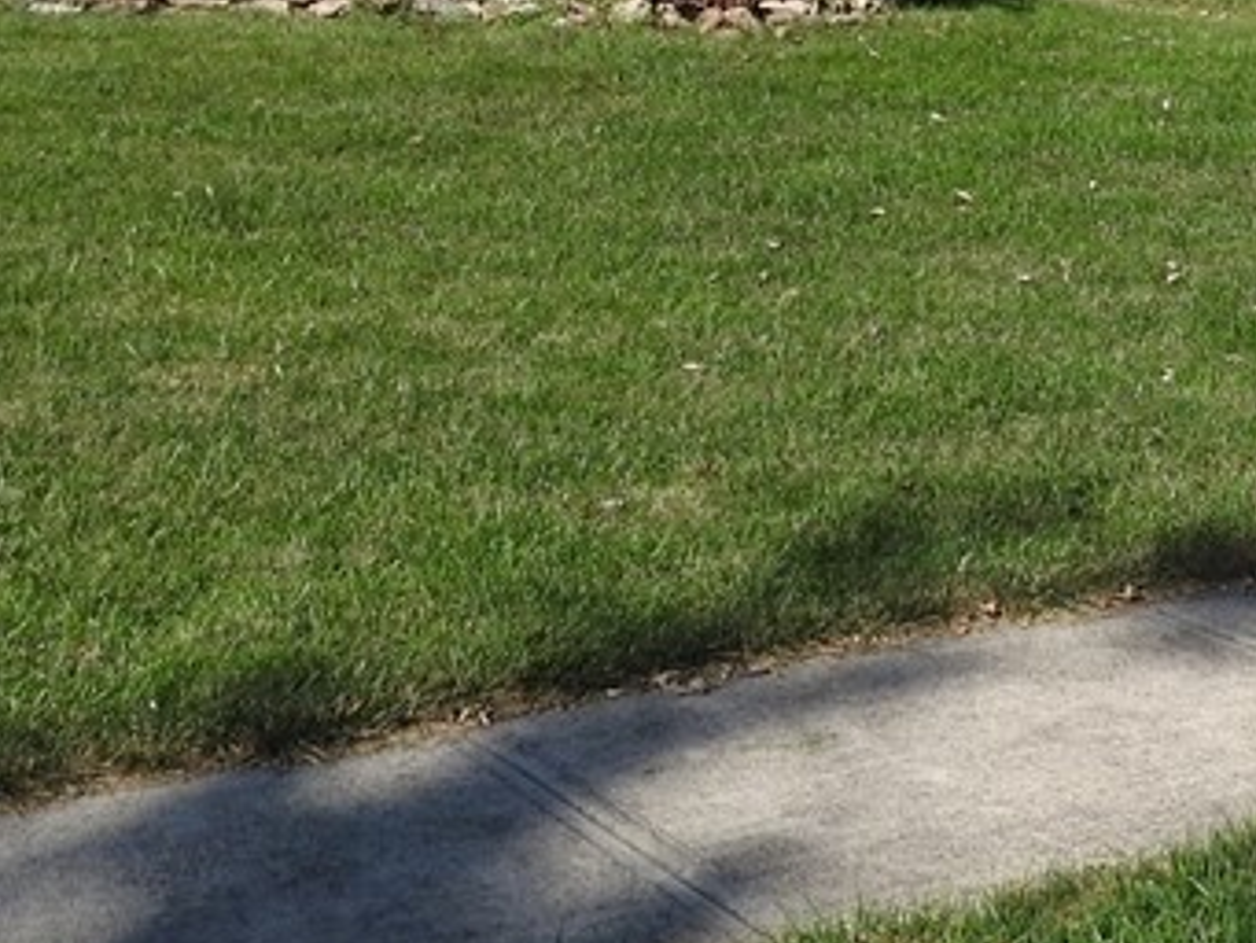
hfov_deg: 27.0
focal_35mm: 72
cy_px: -188
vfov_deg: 19.3
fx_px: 2613
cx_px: 645
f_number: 3.3
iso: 100
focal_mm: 4.3
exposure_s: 1/1250
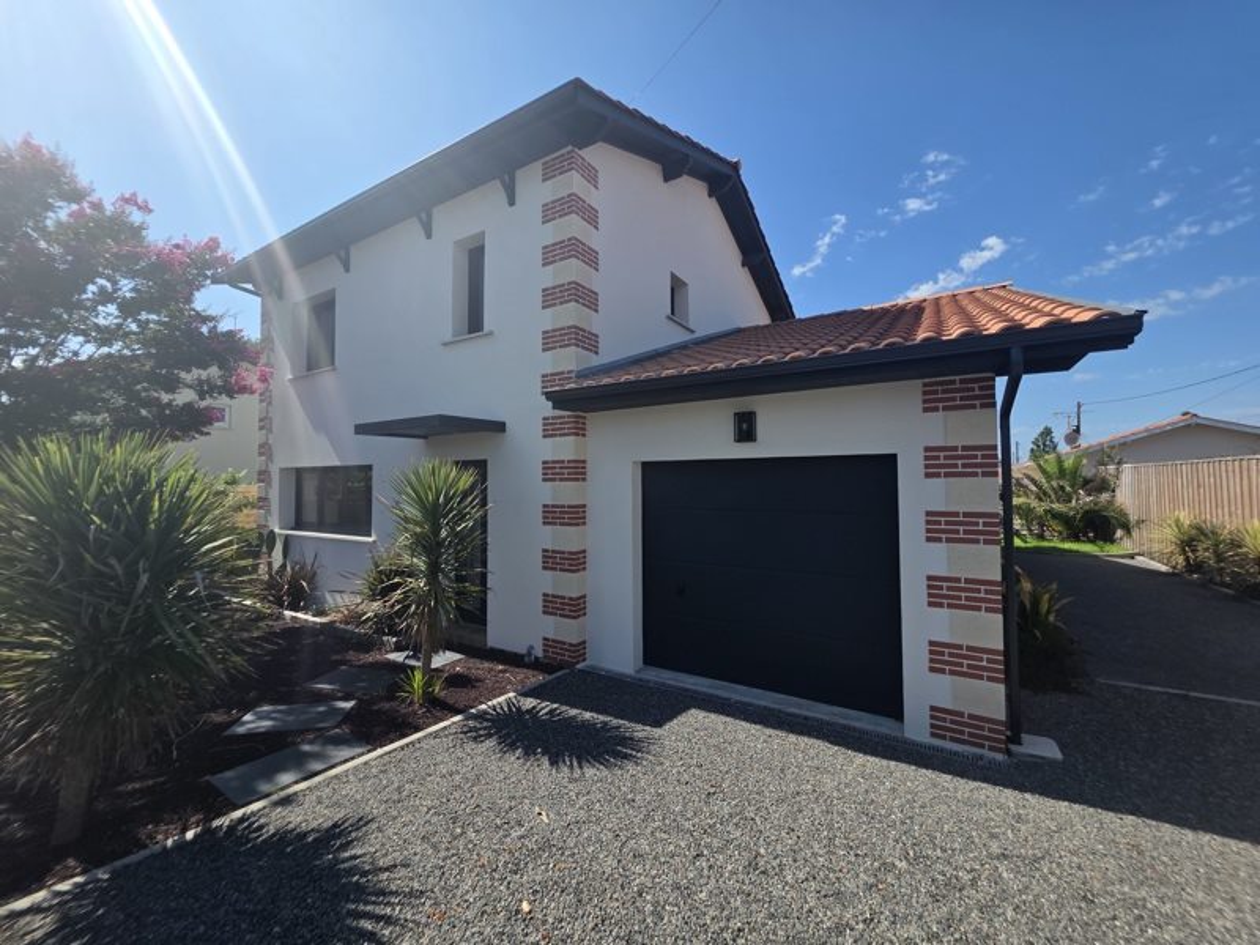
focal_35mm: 13
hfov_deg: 106.2
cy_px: 472
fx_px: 473
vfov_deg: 89.9
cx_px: 630
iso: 40
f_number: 1.9
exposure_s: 1/2210
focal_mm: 2.2
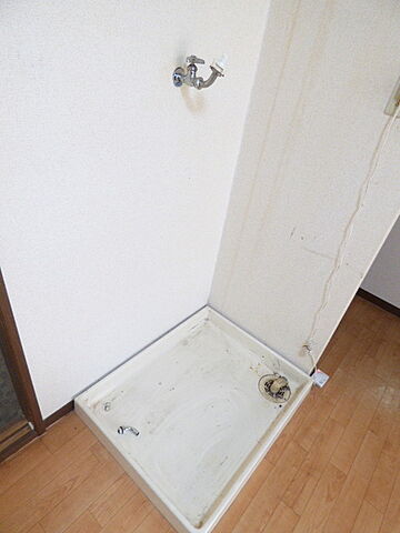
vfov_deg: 81.7
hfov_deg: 66.0
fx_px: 308
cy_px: 266
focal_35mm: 20
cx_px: 200
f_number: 2.8
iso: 400
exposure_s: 1/50
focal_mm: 3.58
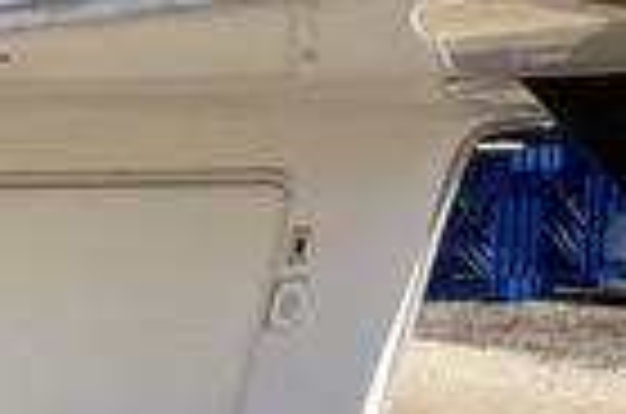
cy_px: 382
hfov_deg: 21.8
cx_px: -113
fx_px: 1509
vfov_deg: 15.4
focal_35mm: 87
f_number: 1.8
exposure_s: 1/1055
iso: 25
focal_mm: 3
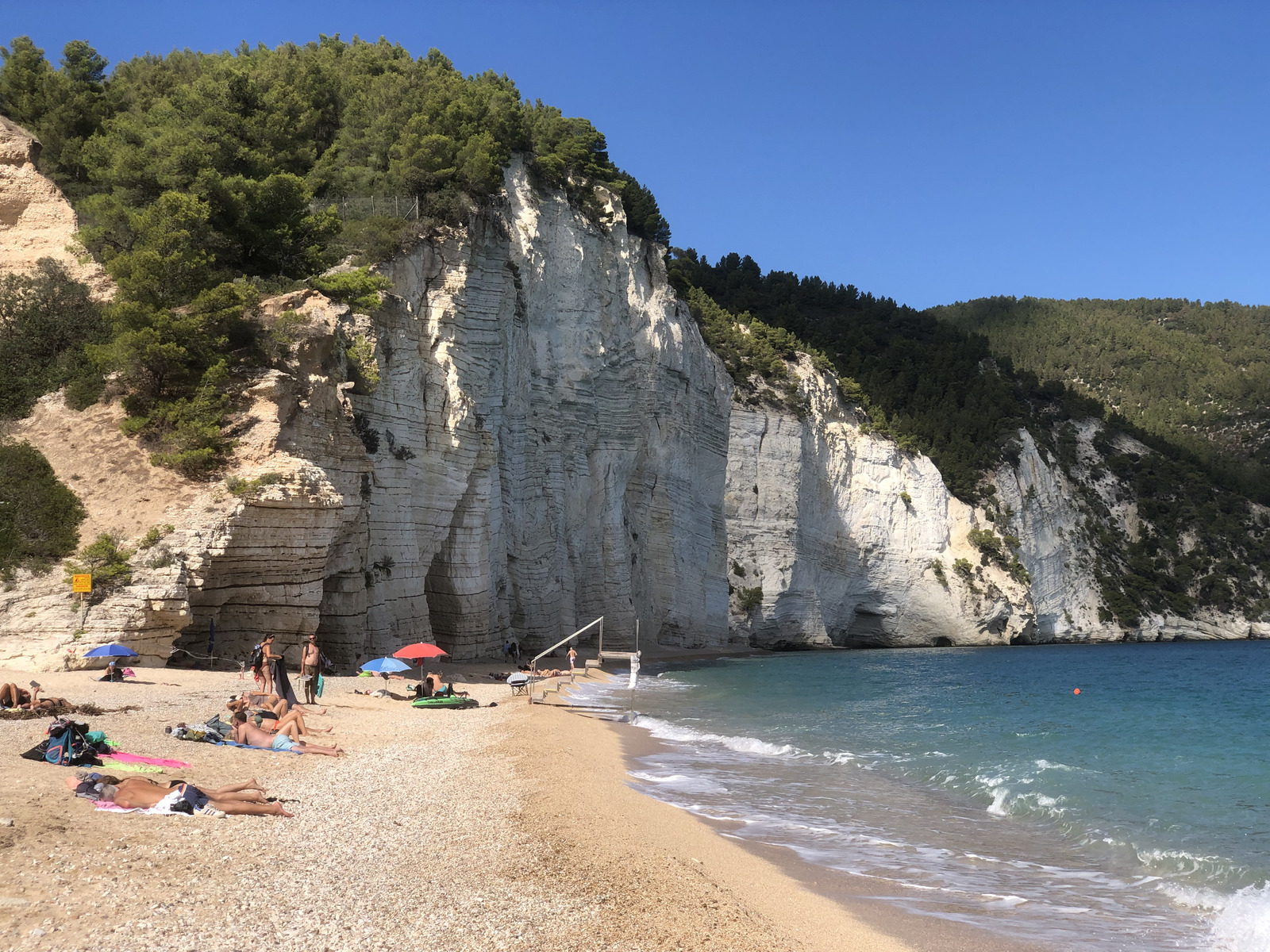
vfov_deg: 28.0
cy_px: 476
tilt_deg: +5.4
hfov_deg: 36.8
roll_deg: +1.5
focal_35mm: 52
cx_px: 635
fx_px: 1908
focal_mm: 6
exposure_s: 1/1297
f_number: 2.4
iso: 16
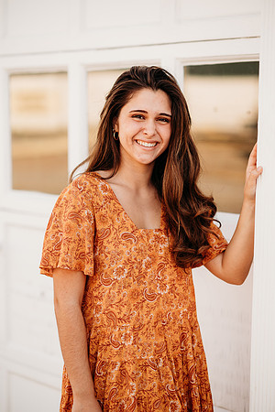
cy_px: 206
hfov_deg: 16.1
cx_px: 138
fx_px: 974
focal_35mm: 85
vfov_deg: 23.9
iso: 160
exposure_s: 1/1000
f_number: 2
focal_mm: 85
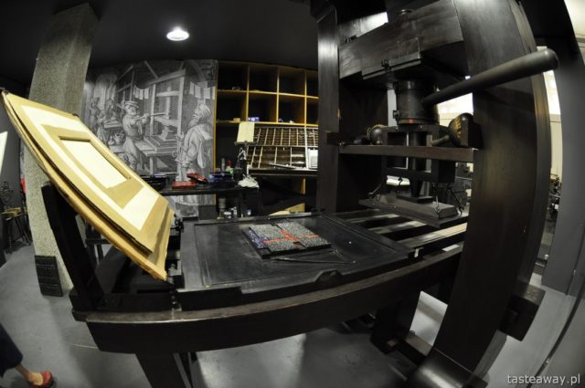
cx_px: 292
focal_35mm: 16
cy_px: 194
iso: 800
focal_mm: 10.5
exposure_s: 1/30
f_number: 2.8
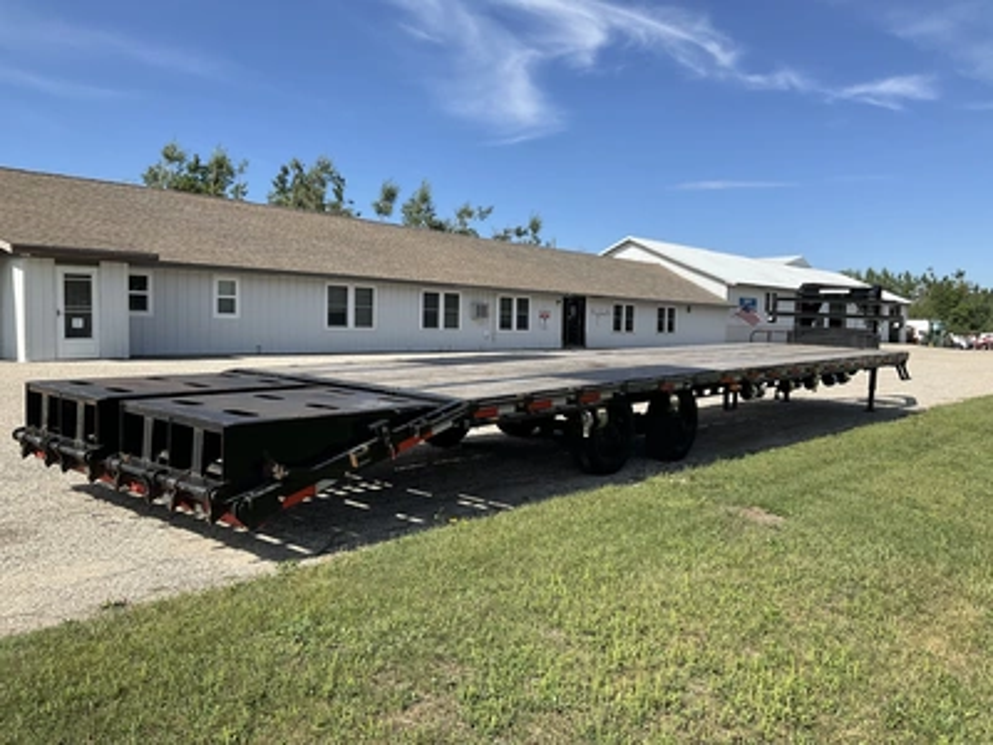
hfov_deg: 61.7
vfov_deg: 48.2
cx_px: 496
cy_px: 372
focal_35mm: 29
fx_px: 832
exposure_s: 1/1675
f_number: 1.8
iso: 25
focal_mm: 3
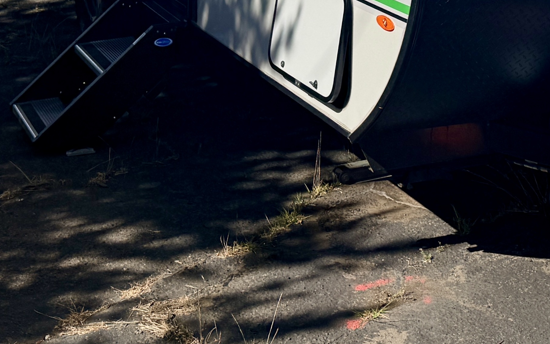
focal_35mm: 76
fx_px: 1139
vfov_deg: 15.8
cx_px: 354
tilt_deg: -3.0
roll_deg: +0.9
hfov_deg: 27.0
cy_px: -162
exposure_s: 1/8130
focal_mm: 6.76
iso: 80
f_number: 1.78
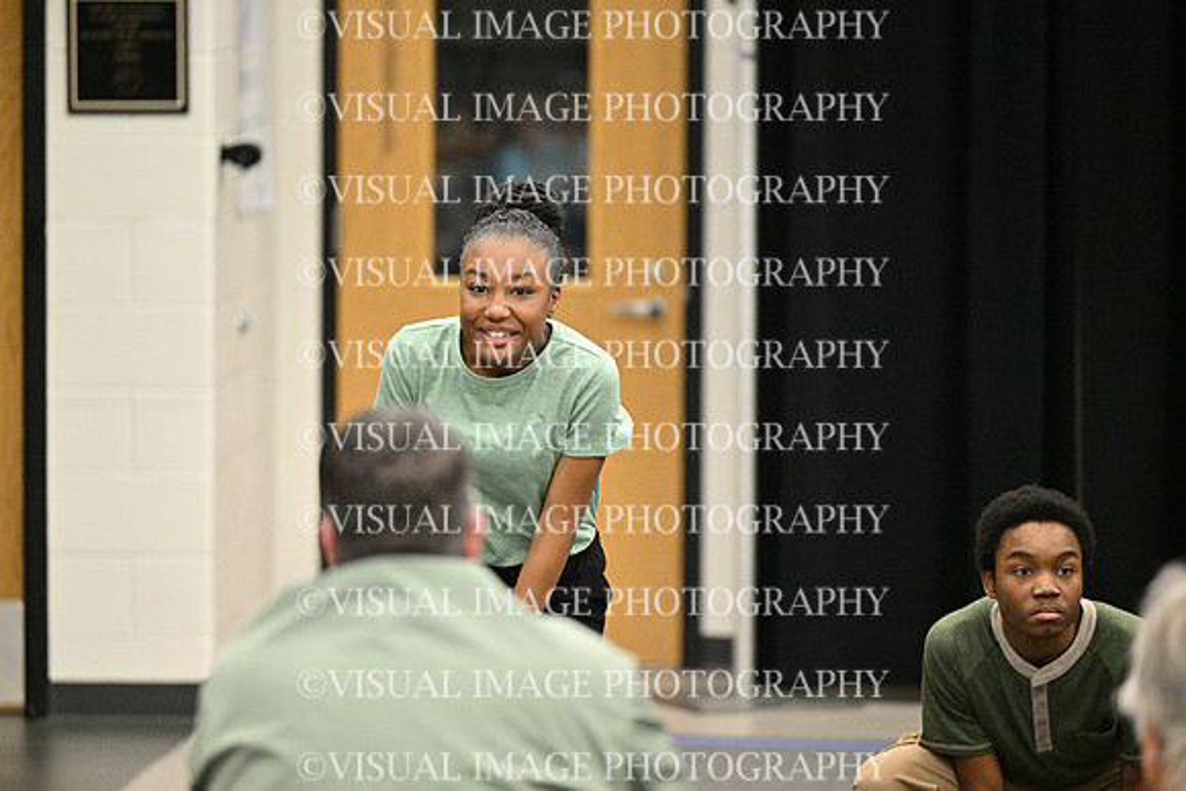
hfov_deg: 10.3
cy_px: 396
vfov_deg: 6.9
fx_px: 6590
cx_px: 593
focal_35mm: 200
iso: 6400
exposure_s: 1/640
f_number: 2.8
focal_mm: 200
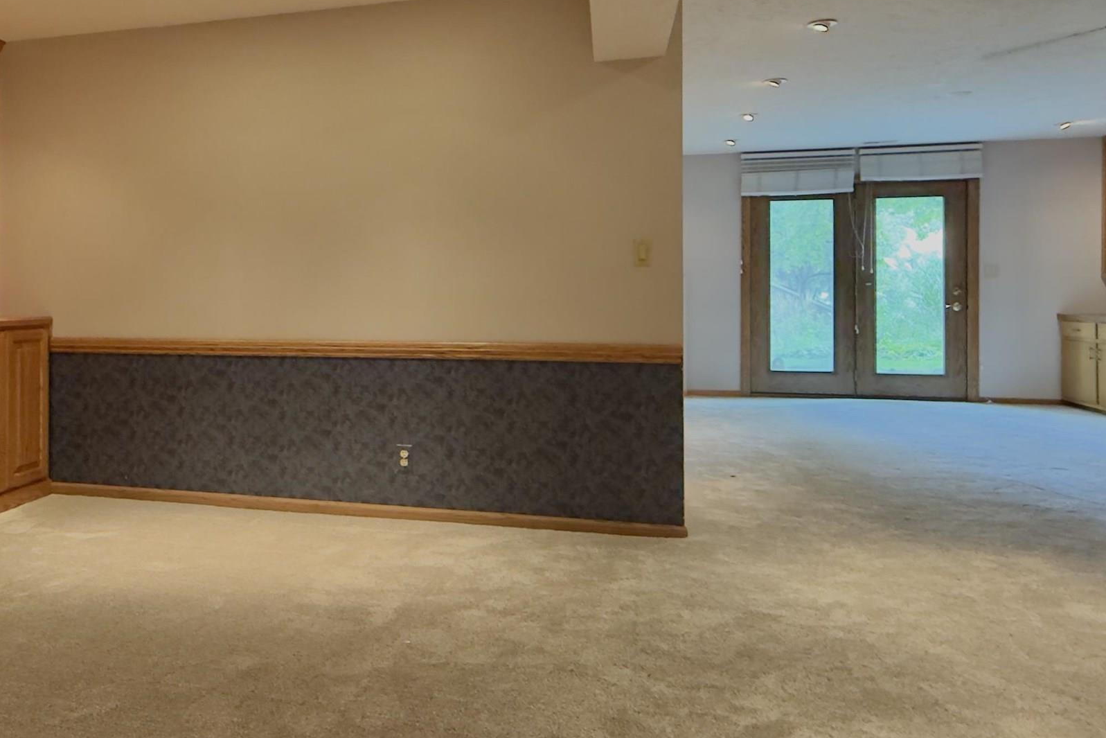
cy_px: 289
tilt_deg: -0.1
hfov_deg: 63.5
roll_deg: +0.3
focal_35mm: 28
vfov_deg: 46.1
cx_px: 353
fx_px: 860
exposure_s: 1/60
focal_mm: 2.22
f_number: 2.2
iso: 640
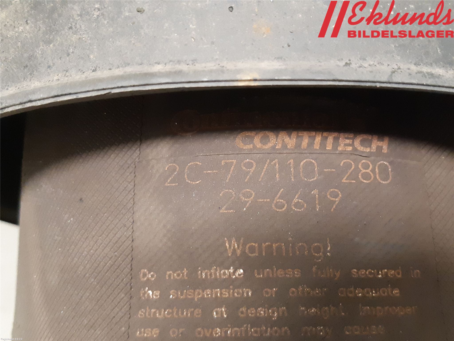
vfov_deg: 53.1
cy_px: 170
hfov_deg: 67.3
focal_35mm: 26
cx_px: 227
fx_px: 341
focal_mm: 3.93
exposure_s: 1/25
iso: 500
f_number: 1.7
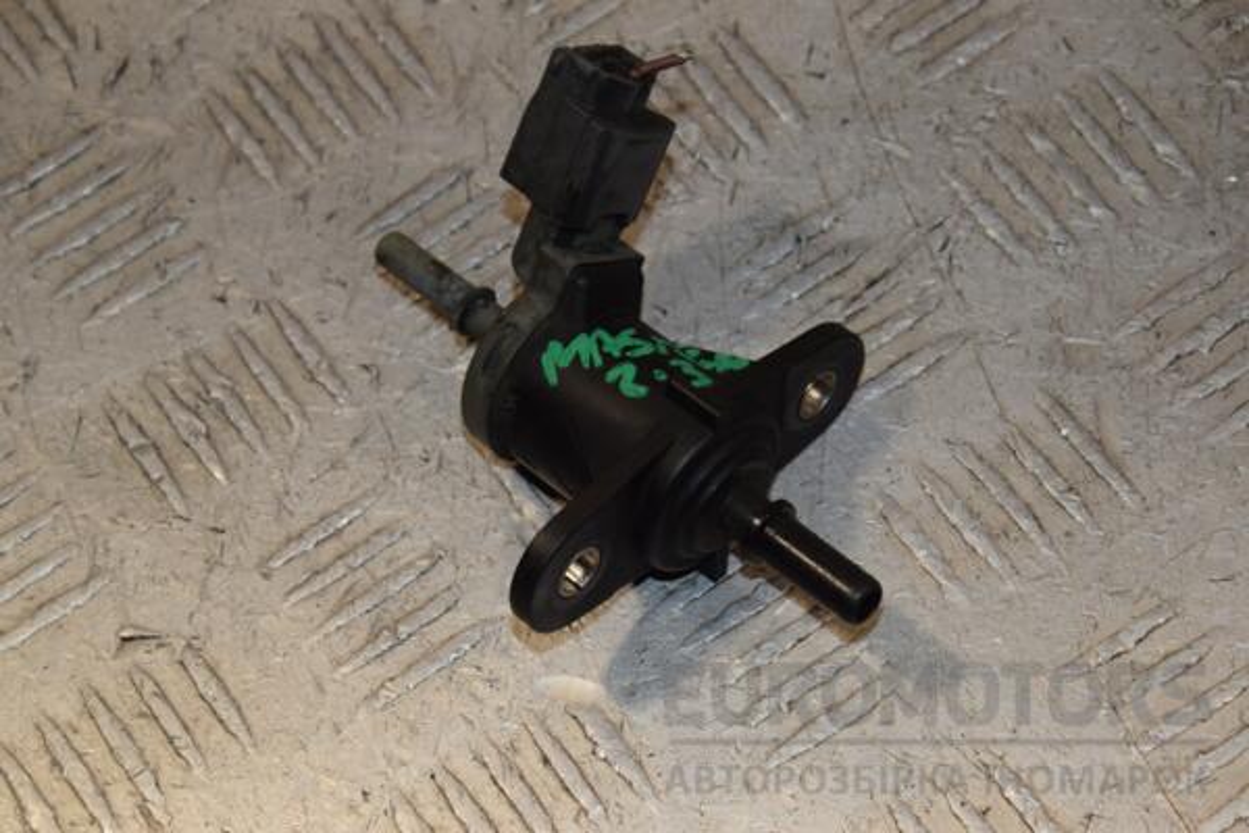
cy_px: 416
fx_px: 4163
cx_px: 624
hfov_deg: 17.1
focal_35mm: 120
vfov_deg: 11.4
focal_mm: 80
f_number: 9
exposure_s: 1/200
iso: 800
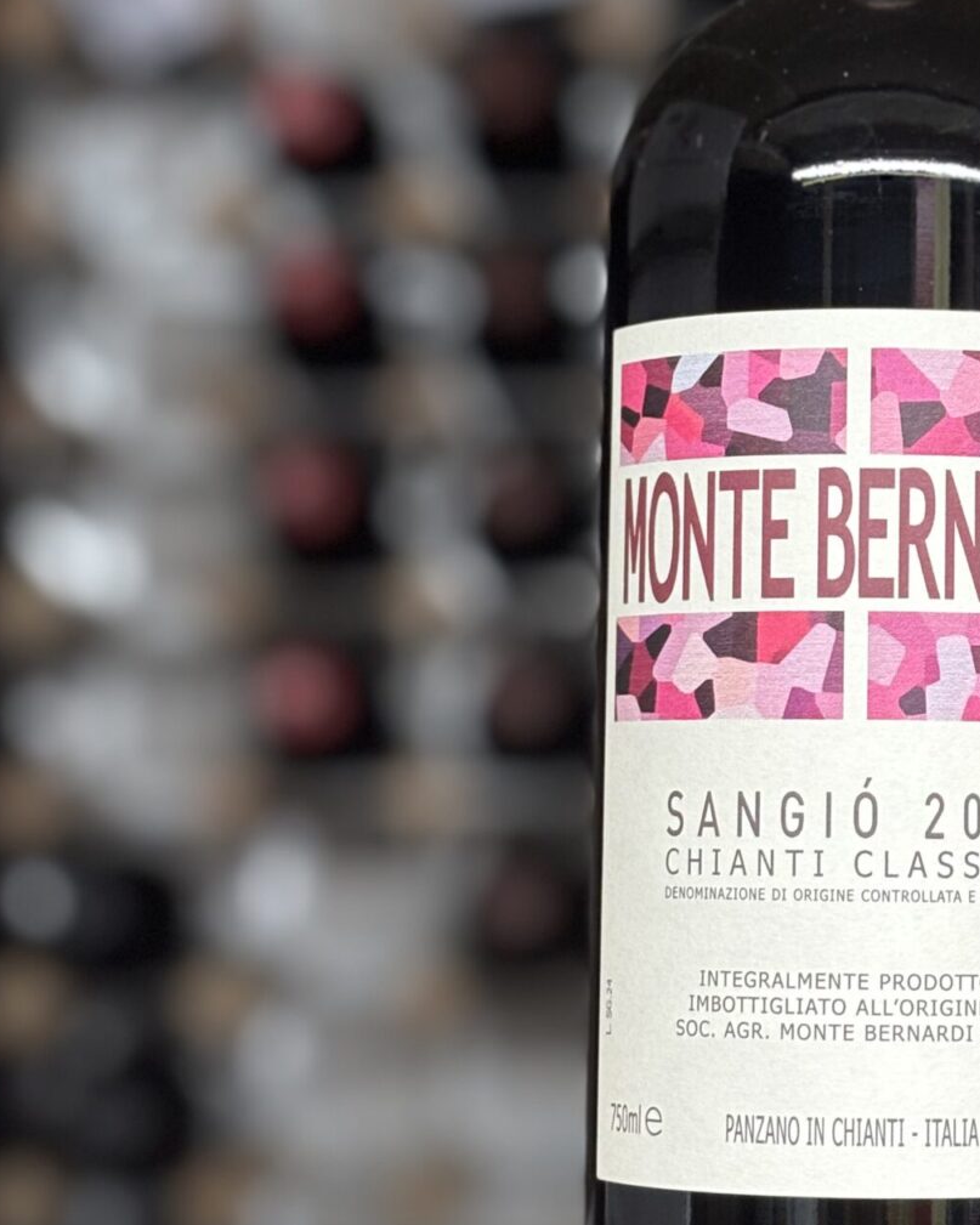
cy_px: 495
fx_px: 3735
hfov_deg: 14.8
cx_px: 843
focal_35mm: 103
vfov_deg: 18.6
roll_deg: +0.4
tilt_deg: +6.7
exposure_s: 1/50
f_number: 1.6
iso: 125
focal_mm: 5.96
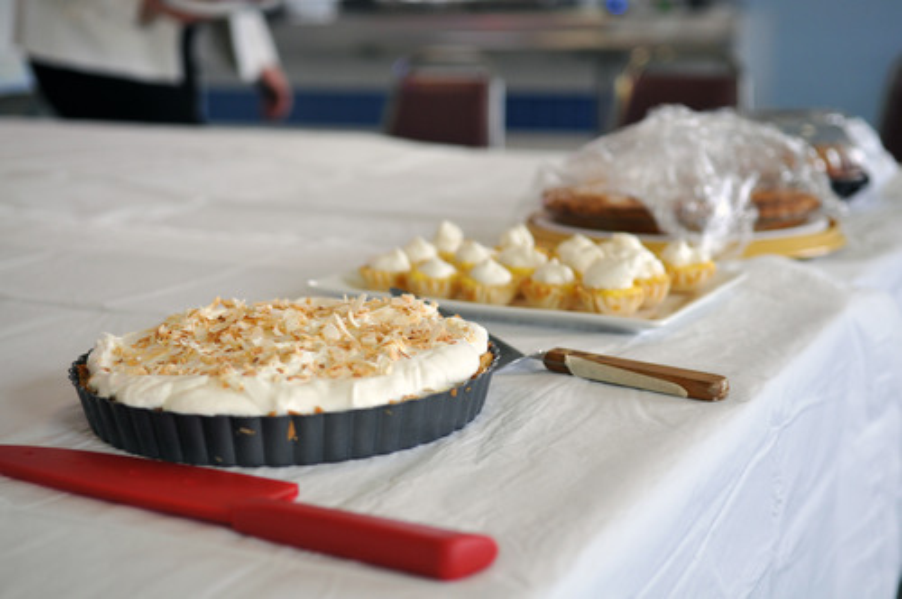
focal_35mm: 57
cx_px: 451
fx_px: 1426
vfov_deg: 23.7
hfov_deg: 35.1
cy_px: 300
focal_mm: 38
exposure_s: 1/125
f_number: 2.8
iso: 450
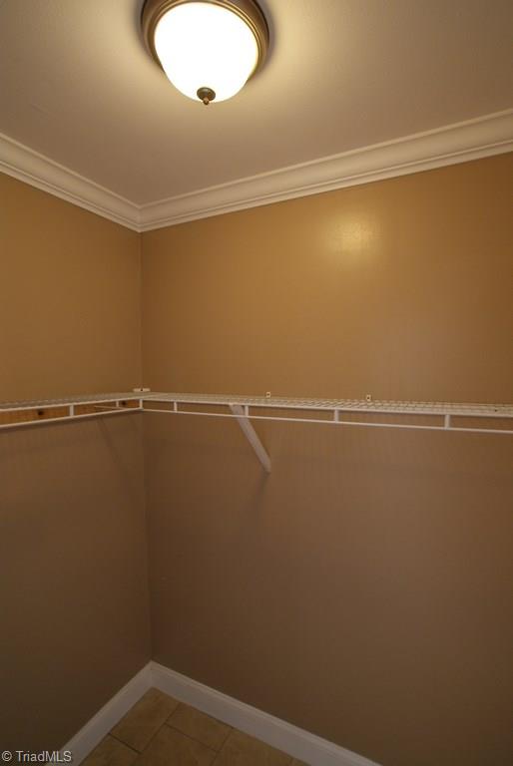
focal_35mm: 16
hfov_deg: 72.2
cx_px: 256
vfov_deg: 94.9
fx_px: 352
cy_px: 383
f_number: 4.5
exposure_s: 1/20
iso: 400
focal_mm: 11
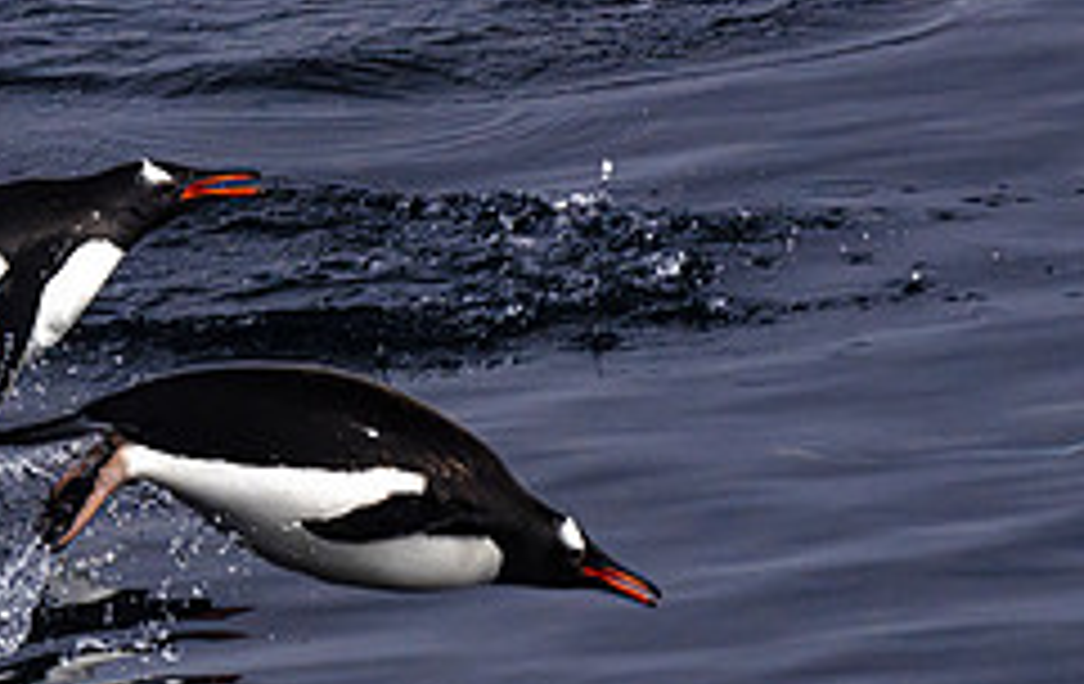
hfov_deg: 2.0
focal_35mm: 1074
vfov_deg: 1.2
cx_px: 126
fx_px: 31810
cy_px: 413
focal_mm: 440
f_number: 22
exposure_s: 1/640
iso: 16000
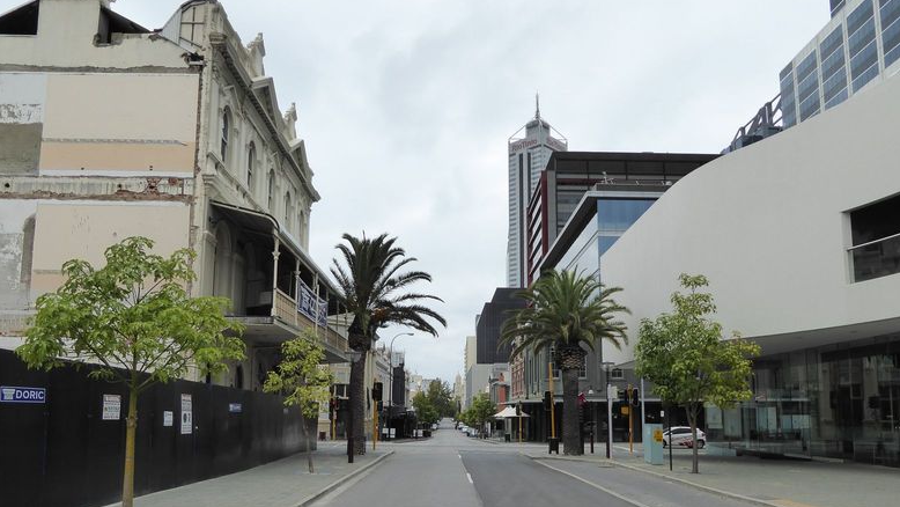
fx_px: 668
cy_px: 340
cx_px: 459
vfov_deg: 41.0
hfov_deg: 67.9
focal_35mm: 28
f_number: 3.5
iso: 160
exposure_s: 1/640
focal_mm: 4.3
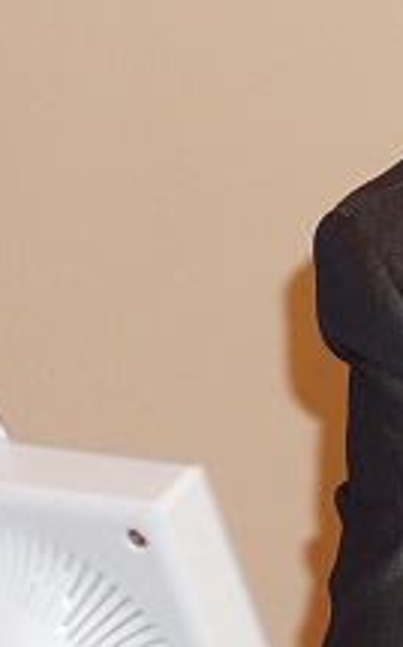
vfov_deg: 5.3
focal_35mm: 400
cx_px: 896
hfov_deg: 3.2
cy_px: 325
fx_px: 7051
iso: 800
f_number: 5.6
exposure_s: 1/160
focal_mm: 55
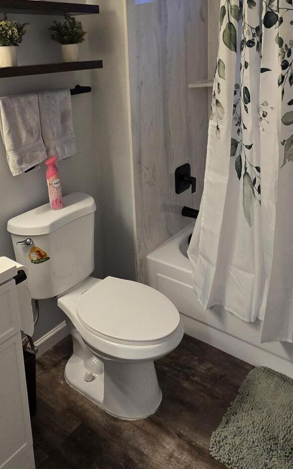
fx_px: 370
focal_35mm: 29
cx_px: 143
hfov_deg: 43.2
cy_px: 121
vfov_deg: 61.3
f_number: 2.2
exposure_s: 1/60
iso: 80
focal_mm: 2.2
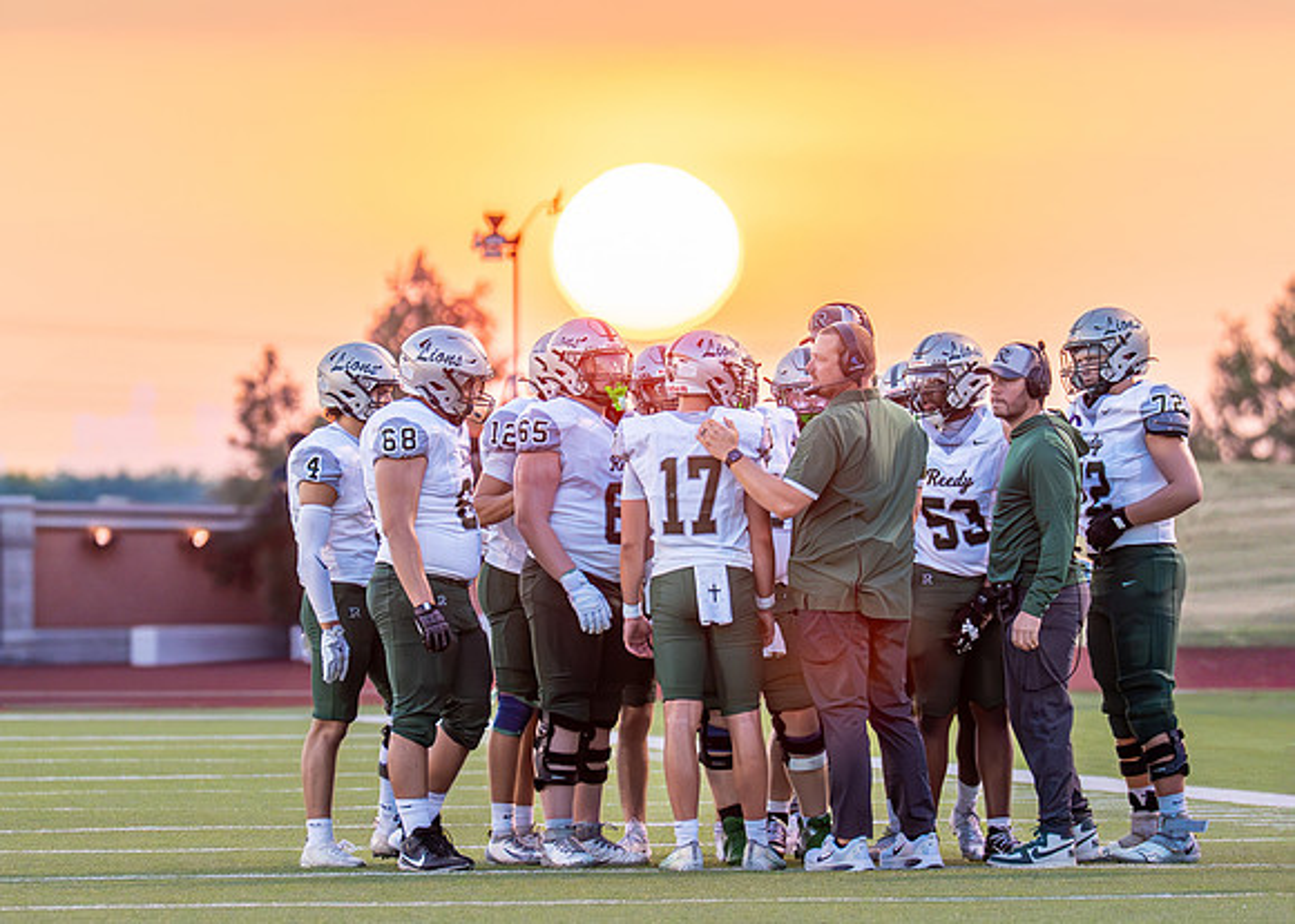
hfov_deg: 3.8
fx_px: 19621
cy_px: 536
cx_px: 658
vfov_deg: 2.7
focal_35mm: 534
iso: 1600
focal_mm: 200
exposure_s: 1/1250
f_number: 2.8
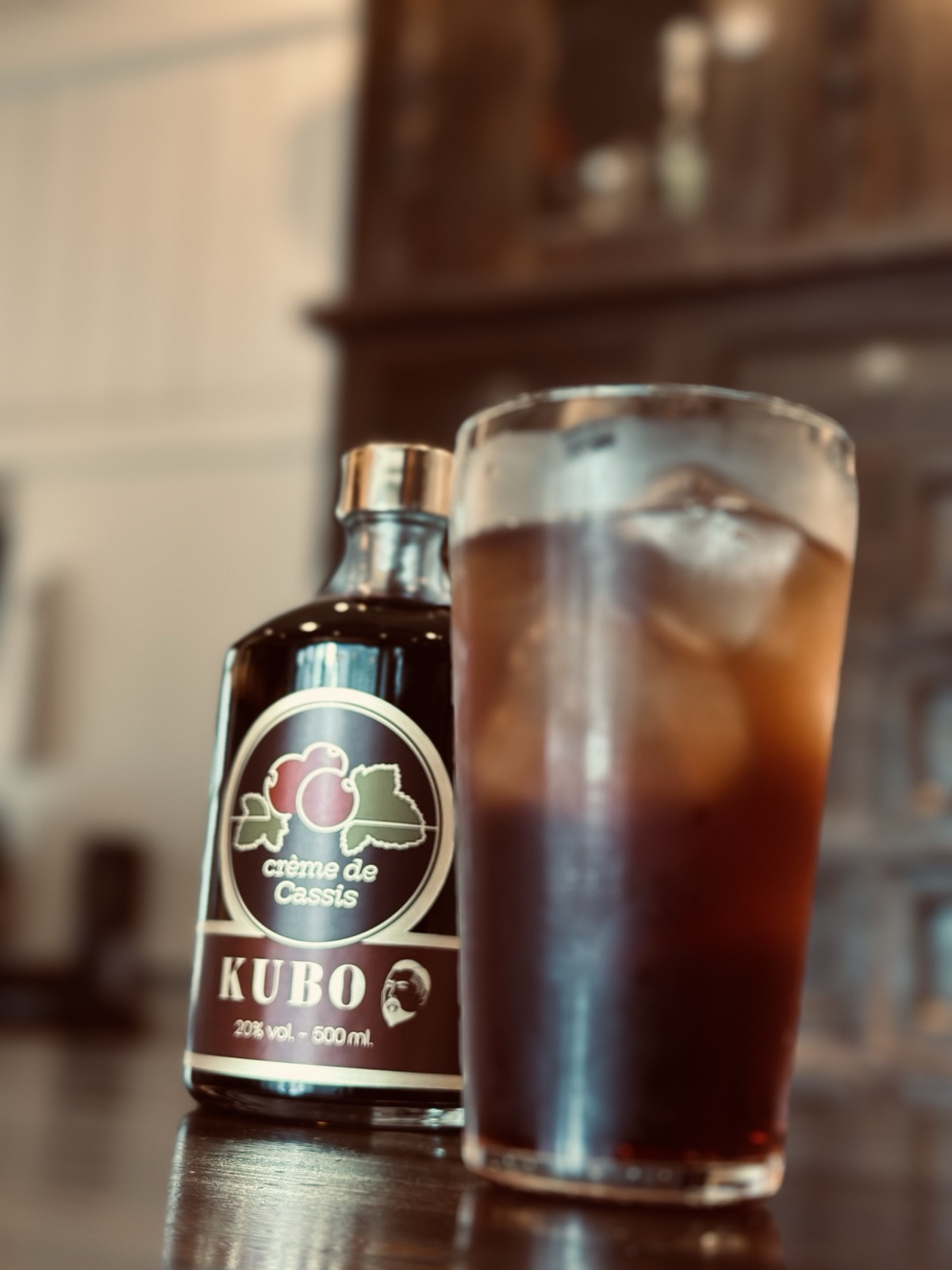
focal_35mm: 48
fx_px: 1760
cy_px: 635
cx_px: 476
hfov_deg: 30.3
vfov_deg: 39.7
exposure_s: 1/50
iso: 160
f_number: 1.78
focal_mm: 6.86
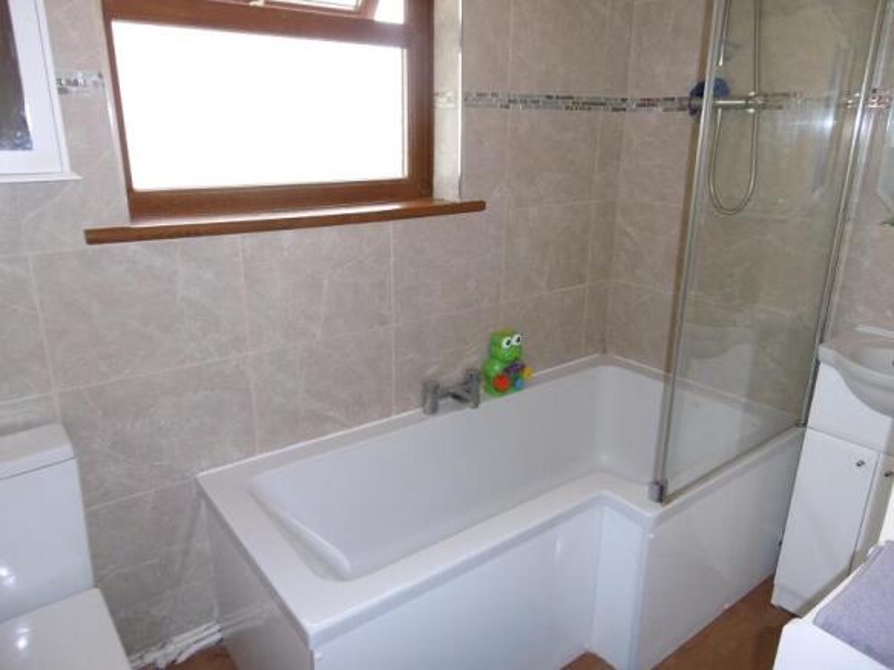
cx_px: 447
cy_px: 335
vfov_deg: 56.8
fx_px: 620
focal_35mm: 24
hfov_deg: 71.6
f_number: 3.1
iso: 200
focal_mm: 4.3
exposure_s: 1/60
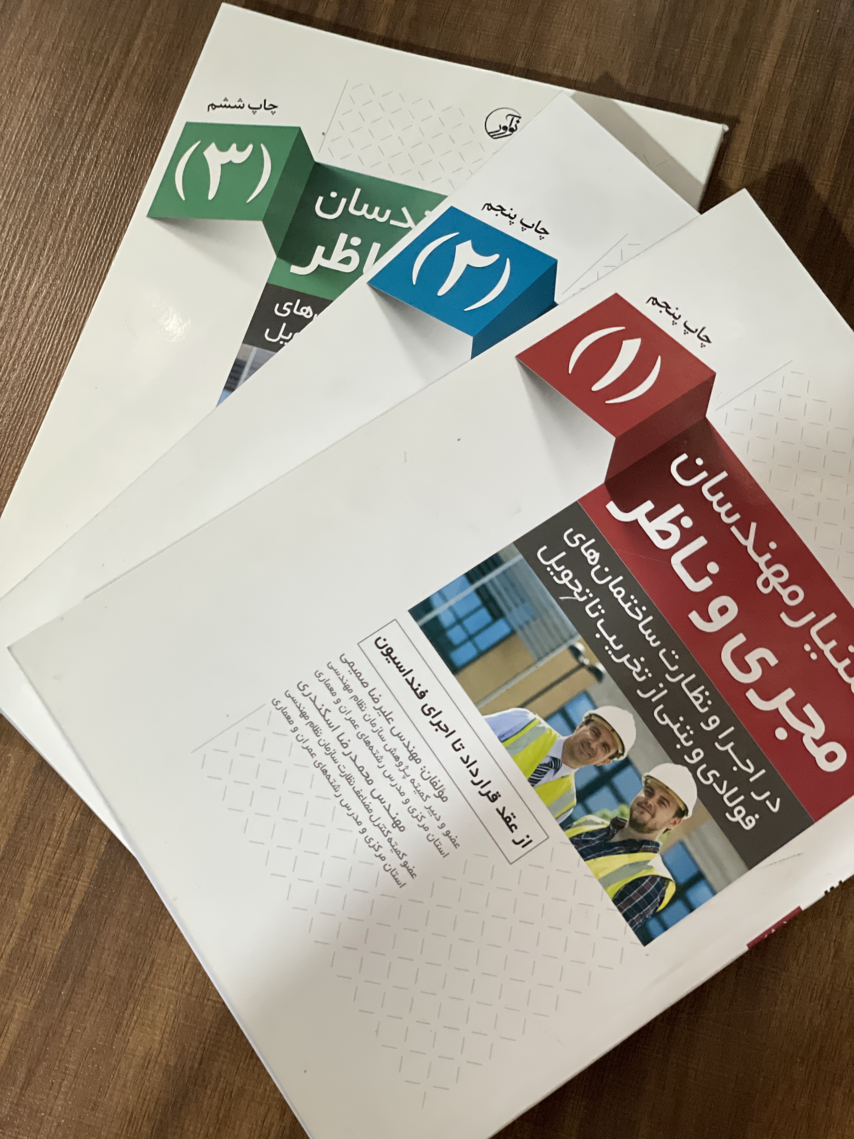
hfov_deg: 28.0
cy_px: 570
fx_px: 1710
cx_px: 427
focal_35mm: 52
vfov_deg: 36.8
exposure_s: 1/60
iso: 400
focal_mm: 6
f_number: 2
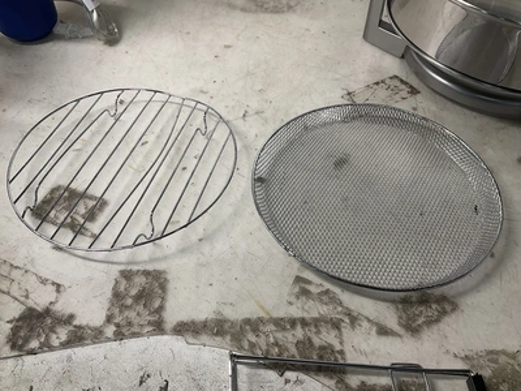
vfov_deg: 48.2
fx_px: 436
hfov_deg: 61.7
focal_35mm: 29
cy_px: 196
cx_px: 260
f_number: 1.8
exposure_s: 1/60
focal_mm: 3
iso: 50
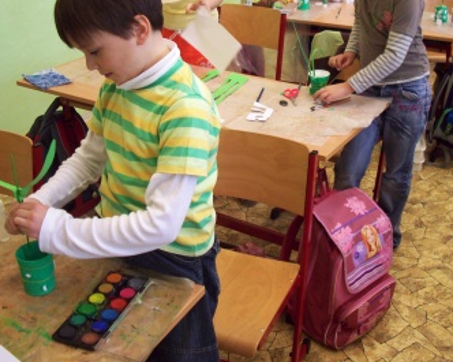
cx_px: 225
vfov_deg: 30.5
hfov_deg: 38.1
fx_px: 656
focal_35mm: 49
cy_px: 107
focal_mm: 6.2
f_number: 2.8
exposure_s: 1/45
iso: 111
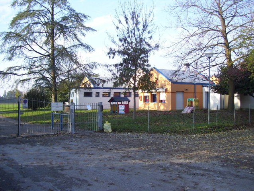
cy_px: 96
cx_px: 127
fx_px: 264
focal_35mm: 36
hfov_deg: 51.3
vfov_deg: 39.7
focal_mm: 6
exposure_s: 1/500
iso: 80
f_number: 2.7
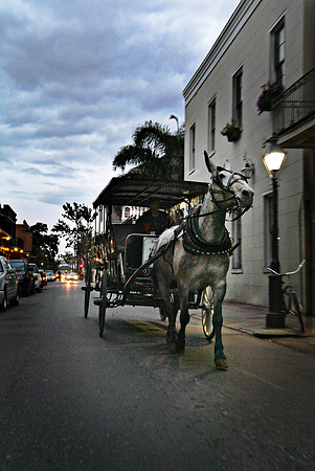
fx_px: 615
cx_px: 158
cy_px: 236
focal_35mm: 47
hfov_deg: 28.7
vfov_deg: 41.9
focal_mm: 31
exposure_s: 1/60
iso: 800
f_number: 4
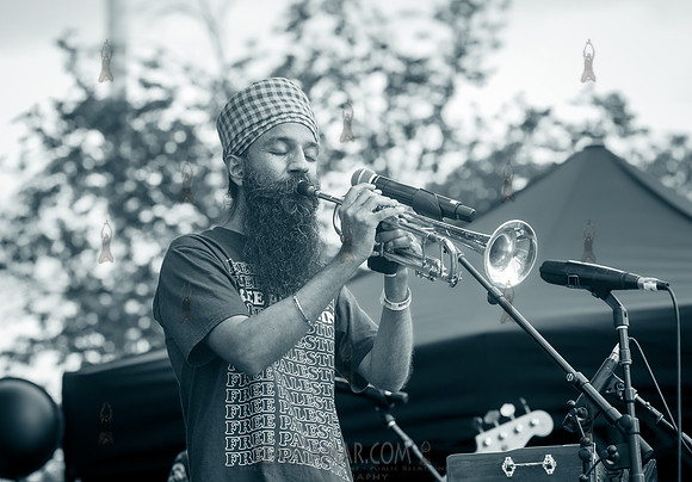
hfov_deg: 13.1
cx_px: 308
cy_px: 257
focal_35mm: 155
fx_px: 3018
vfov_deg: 9.1
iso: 2000
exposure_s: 1/1250
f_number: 4.5
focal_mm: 125
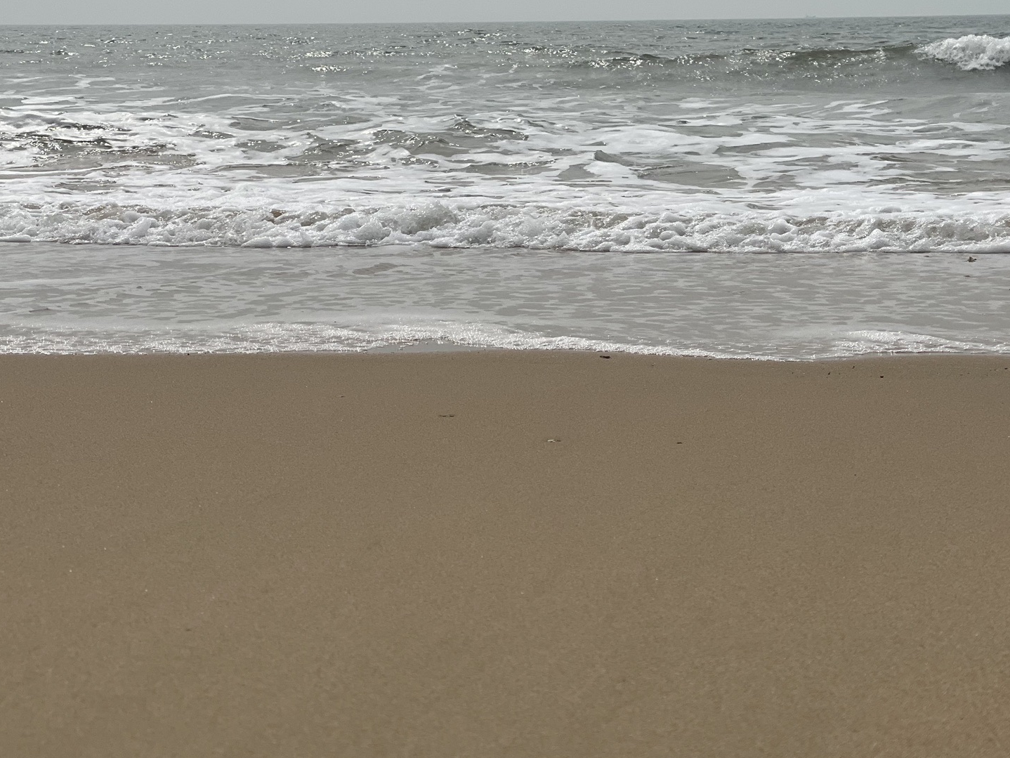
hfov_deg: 22.0
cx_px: 575
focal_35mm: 89
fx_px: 2597
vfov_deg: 16.6
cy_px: 345
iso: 32
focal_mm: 7.5
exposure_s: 1/3774
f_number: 2.2
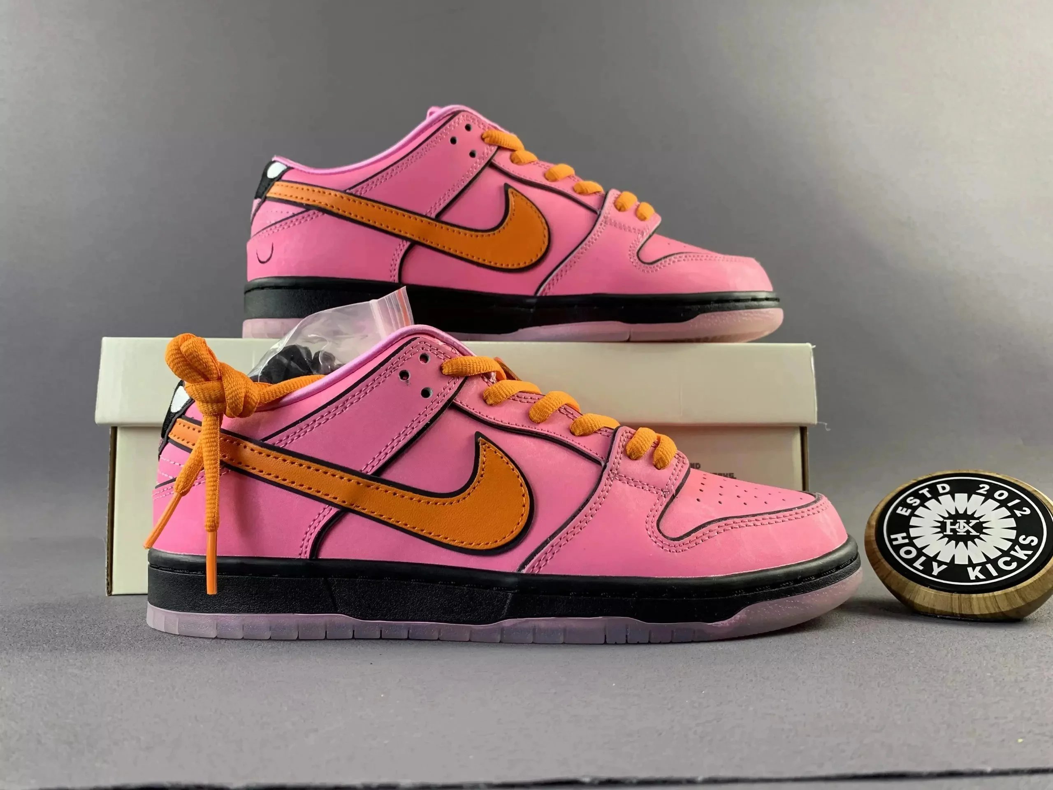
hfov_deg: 67.3
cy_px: 395
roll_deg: +0.0
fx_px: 791
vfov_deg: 53.1
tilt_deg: +2.4
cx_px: 526
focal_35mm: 26
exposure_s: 1/110
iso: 100
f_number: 1.8
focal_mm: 4.25
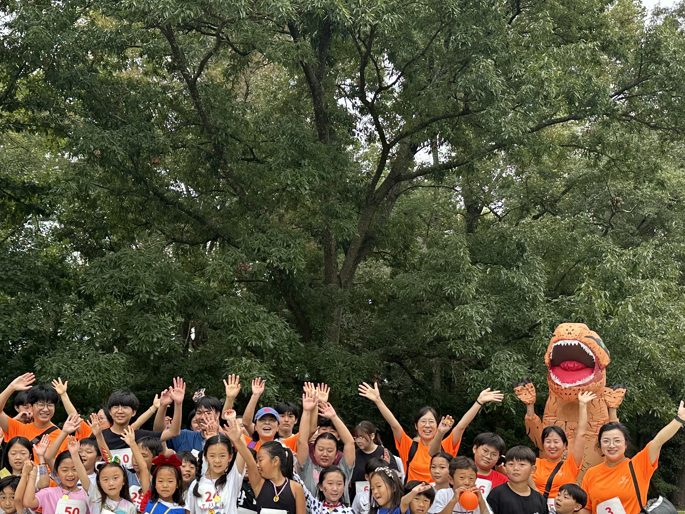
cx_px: 269
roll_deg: -3.4
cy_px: 357
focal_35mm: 41
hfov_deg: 45.5
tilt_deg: +1.3
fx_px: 811
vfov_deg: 34.7
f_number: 1.78
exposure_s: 1/843
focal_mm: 6.86
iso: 80
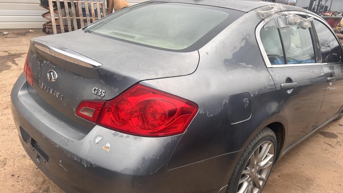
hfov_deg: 66.1
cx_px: 173
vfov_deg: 40.1
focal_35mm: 29
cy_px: 112
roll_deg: -3.6
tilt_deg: -23.9
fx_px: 264
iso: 50
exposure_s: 1/733
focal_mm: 5.7
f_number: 1.5
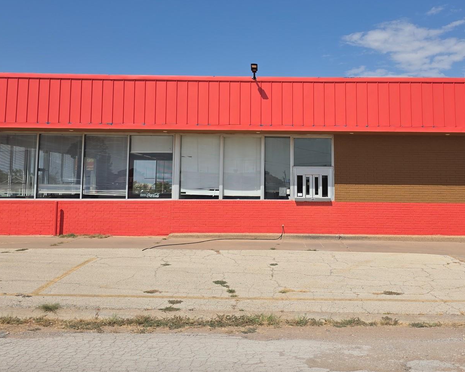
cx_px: 266
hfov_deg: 47.8
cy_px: 133
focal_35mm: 38
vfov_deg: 38.8
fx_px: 523
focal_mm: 6.3
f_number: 1.7
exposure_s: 1/7944
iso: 50
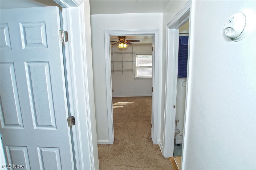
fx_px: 117
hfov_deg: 95.0
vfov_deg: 72.0
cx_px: 128
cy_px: 85
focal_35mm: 16
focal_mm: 11
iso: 400
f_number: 4.5
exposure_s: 1/125
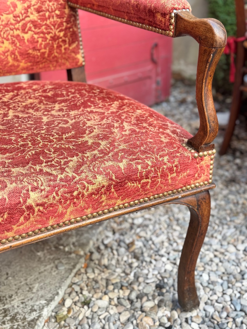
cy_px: 164
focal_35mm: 48
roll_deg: +0.4
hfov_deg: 30.3
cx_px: 124
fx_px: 457
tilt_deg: -25.7
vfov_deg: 39.7
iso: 64
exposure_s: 1/164
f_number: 1.78
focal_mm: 6.76
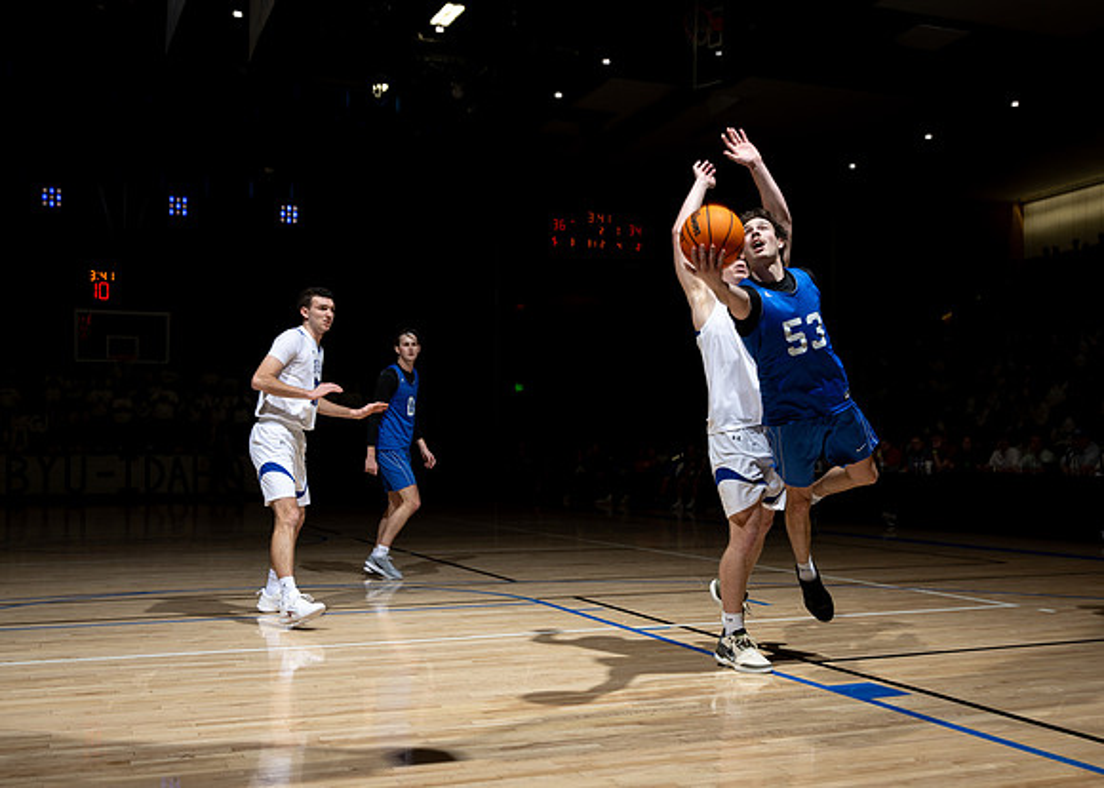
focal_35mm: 41
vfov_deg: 34.3
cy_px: 425
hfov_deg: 46.7
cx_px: 637
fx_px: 1275
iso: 100
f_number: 6.3
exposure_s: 1/60
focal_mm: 36
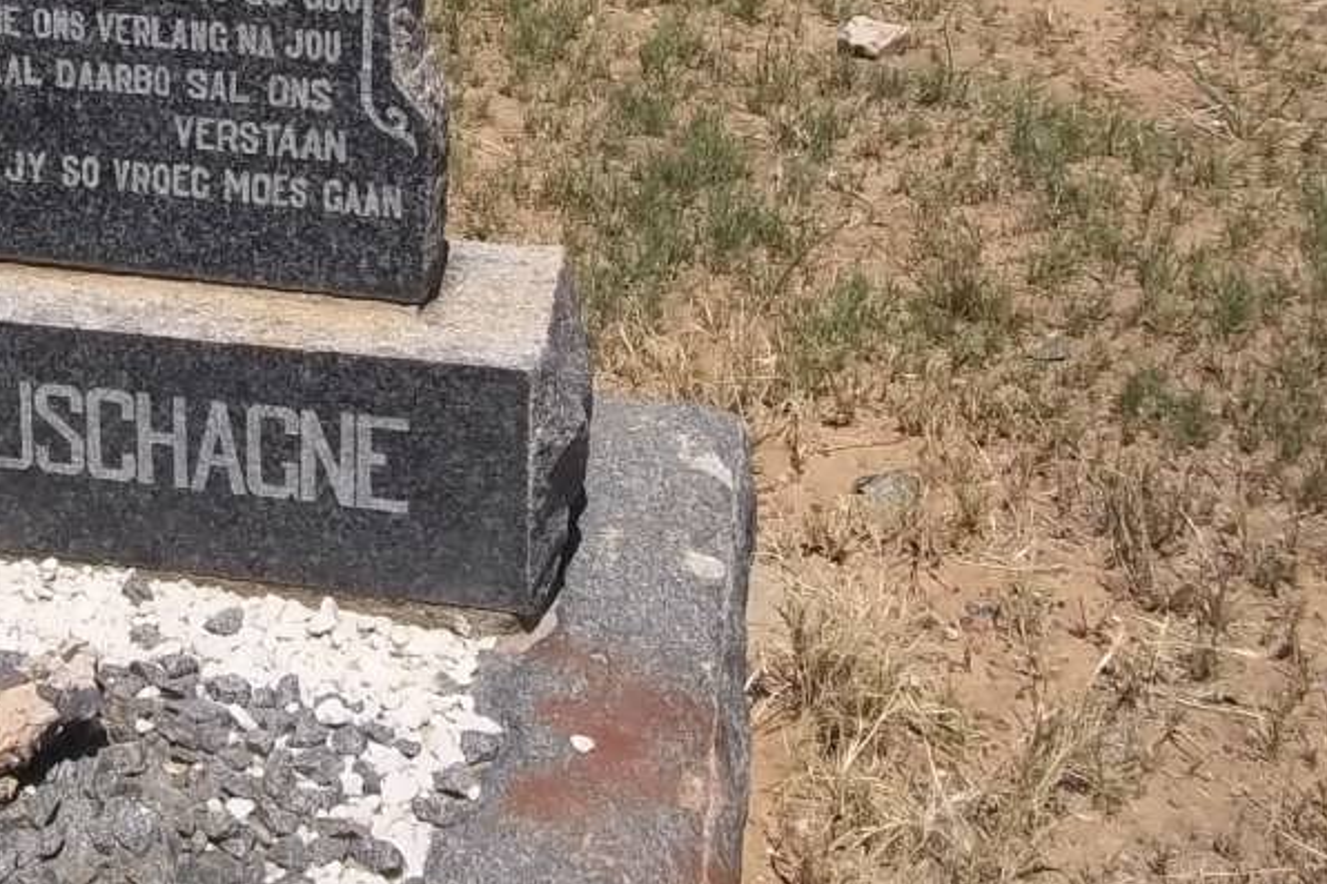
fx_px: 2469
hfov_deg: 28.8
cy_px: 18
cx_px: 107
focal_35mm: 67
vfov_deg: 19.7
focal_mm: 5.7
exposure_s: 1/640
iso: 80
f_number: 5.5
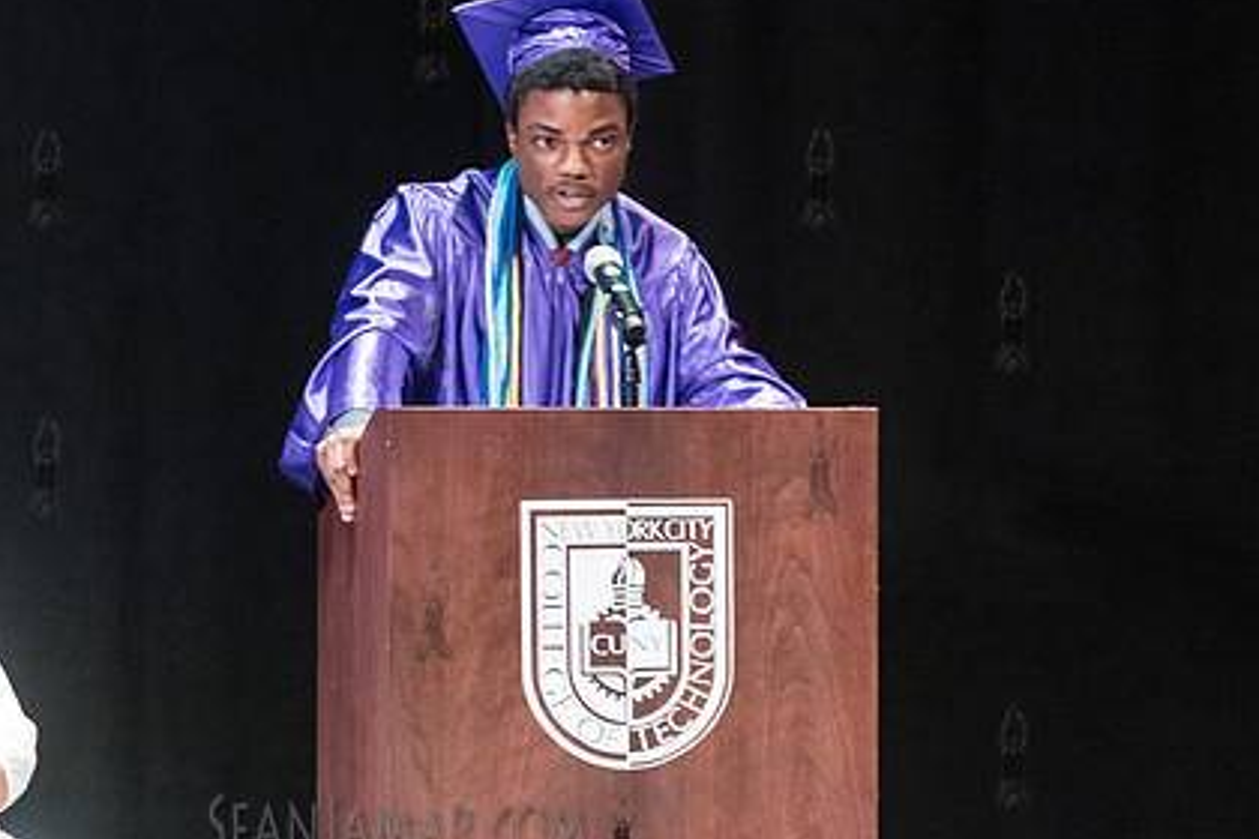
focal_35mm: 332
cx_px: 534
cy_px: 284
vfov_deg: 4.1
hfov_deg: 6.2
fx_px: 11610
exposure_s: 1/320
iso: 4000
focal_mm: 200
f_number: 2.8
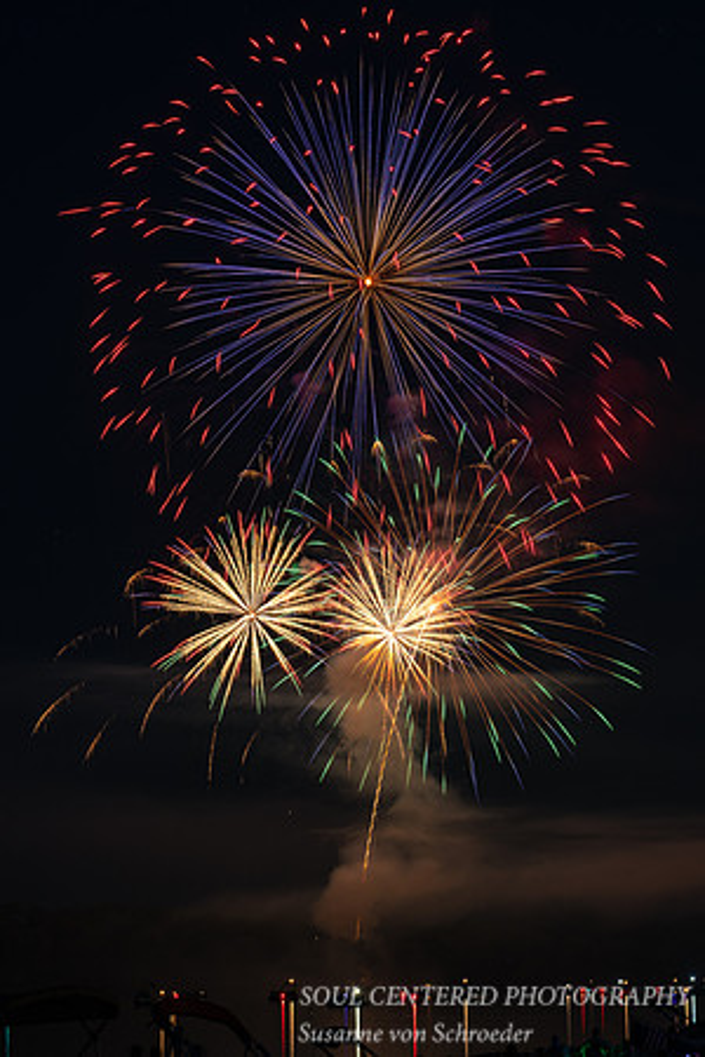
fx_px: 2467
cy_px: 528
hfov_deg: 16.3
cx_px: 297
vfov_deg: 24.2
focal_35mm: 84
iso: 100
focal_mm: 56
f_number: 8
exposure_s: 12
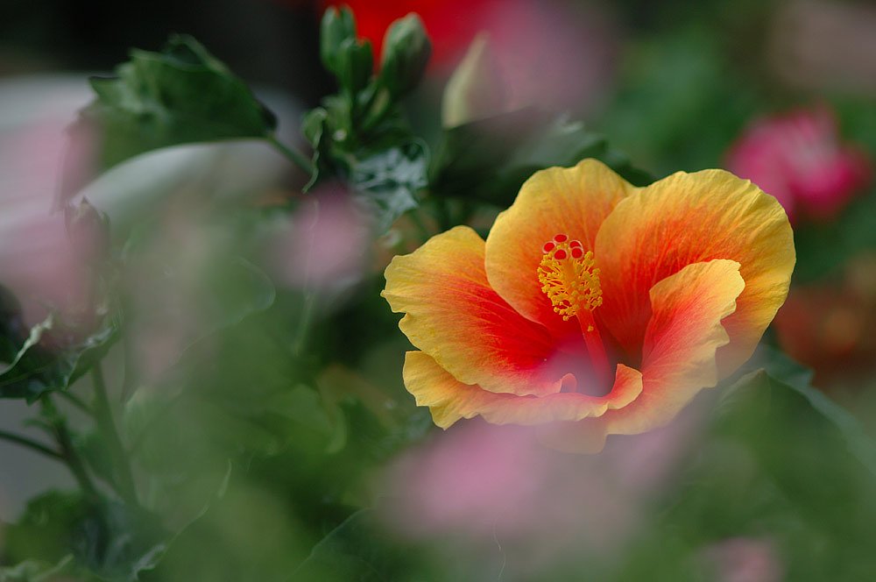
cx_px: 438
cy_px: 291
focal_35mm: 225
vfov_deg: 6.1
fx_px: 5468
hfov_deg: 9.2
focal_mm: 150
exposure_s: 1/320
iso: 200
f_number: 4.5
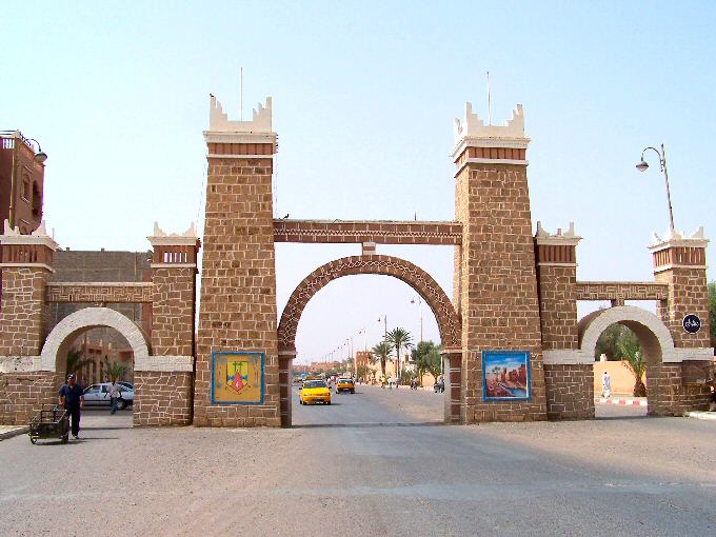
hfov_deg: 49.0
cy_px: 268
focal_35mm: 38
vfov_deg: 37.7
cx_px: 358
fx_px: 786
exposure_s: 1/750
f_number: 5.6
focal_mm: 6.3
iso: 80
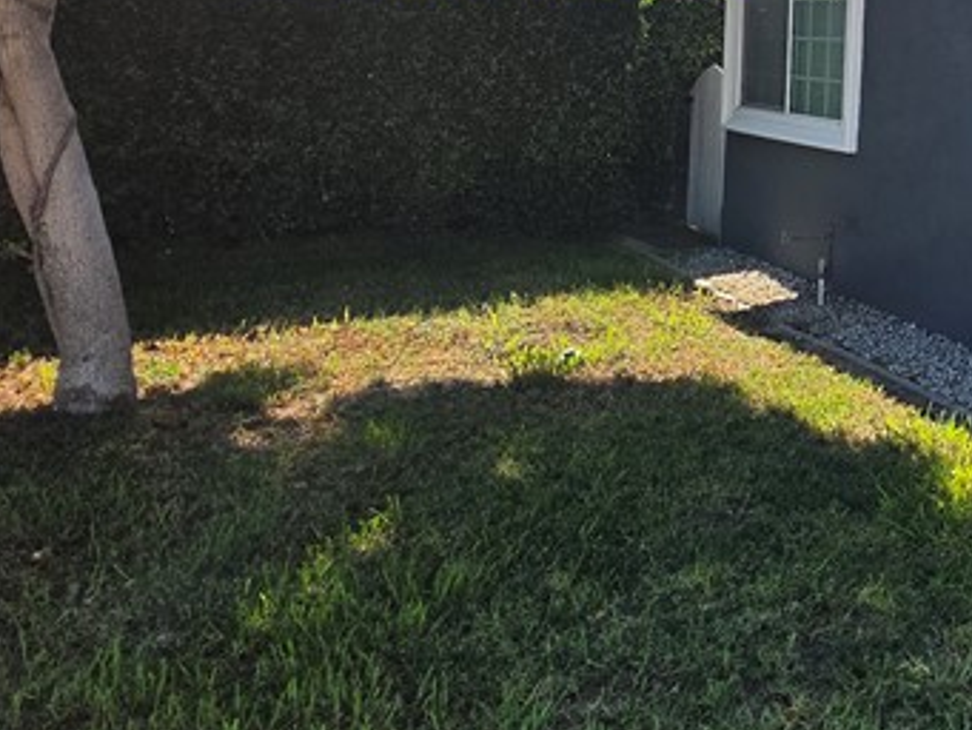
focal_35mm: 39
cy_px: 54
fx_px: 1095
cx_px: 1023
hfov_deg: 40.4
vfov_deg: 34.5
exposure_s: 1/2456
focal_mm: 2.2
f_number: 1.9
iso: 32
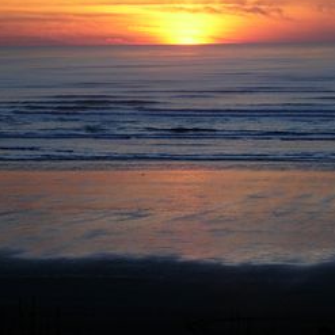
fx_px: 1818
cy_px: 168
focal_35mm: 166
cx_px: 225
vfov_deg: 10.5
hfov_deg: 10.5
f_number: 5.3
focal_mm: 26.3
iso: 50
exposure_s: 1/78.3
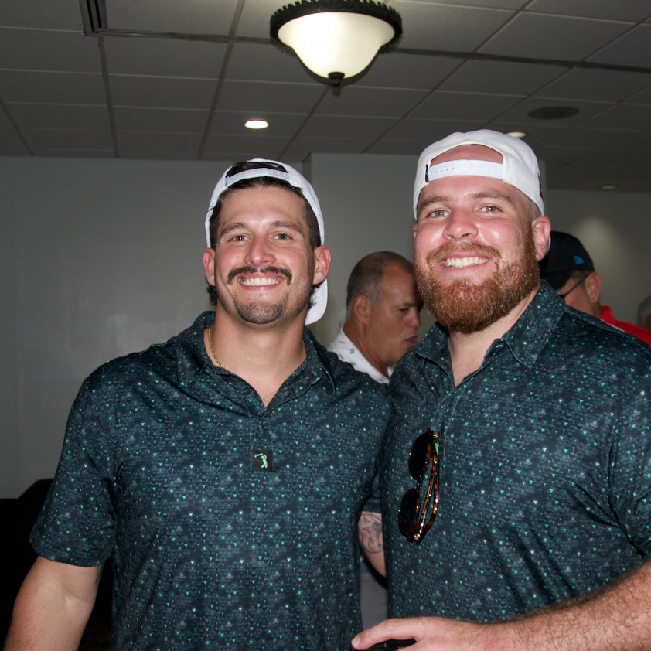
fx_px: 865
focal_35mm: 41
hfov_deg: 41.1
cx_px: 386
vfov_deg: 41.3
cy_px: 327
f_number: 3.8
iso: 200
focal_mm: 21
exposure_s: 1/60
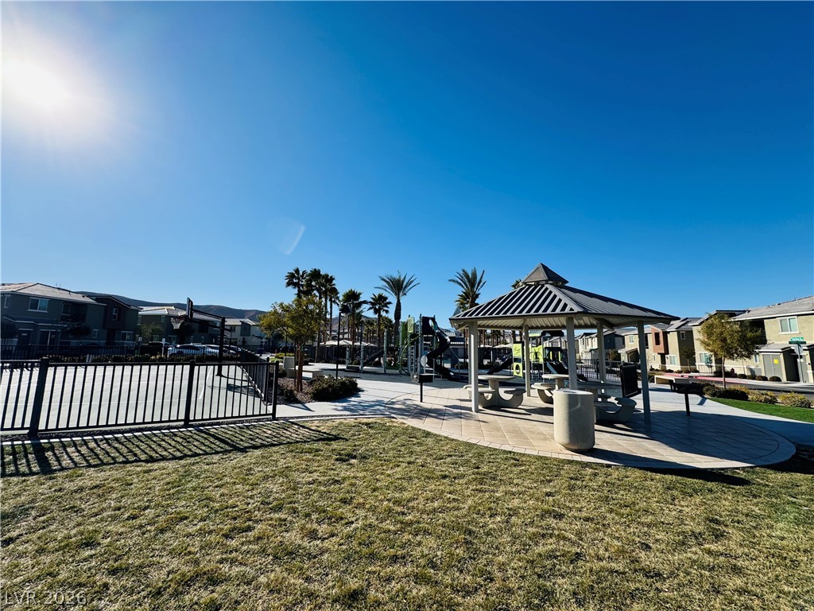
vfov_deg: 85.7
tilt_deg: +7.0
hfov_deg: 102.1
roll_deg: -0.5
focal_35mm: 14
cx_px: 407
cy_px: 306
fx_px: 329
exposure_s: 1/2584
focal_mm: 2.22
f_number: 2.2
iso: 50
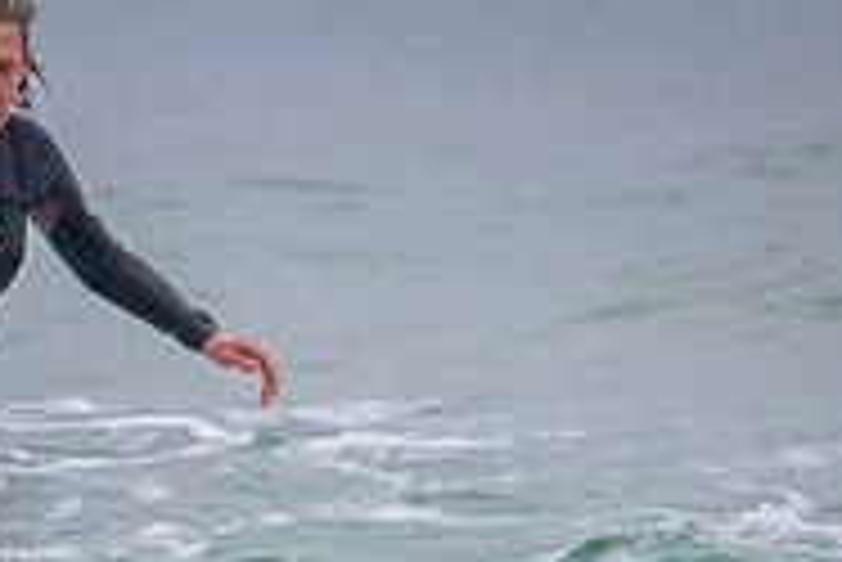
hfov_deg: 0.8
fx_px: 58165
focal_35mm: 2485
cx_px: 54
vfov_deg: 0.6
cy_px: 690
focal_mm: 800
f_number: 11
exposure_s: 1/1250
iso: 8000
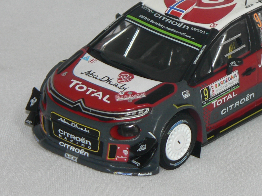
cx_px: 188
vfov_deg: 3.9
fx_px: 2869
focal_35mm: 379
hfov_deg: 5.2
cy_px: 64
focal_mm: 26.2
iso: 80
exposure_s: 1/60
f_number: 3.3
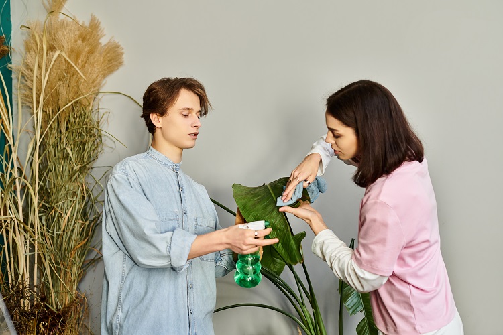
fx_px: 699
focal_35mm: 50
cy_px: 168
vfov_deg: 27.0
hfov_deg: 39.6
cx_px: 252
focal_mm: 50
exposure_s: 1/200
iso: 500
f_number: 3.5
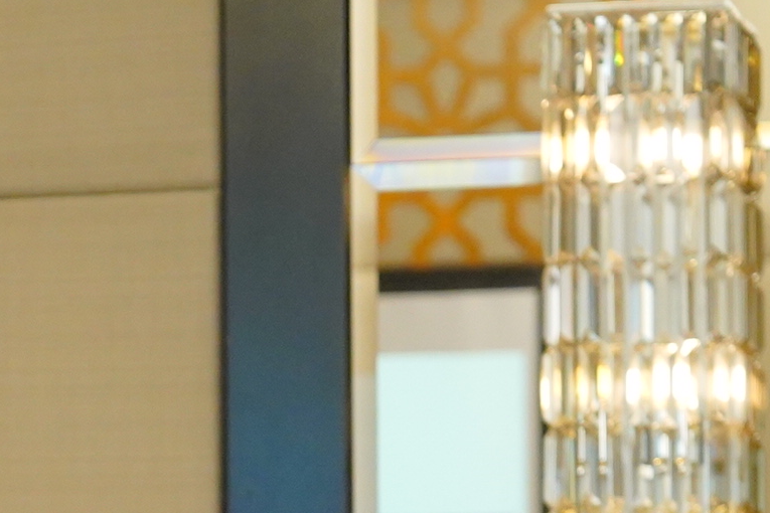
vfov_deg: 4.7
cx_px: -397
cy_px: 987
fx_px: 6193
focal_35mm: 290
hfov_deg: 7.0
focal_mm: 56.3
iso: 5000
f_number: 4
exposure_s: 1/100
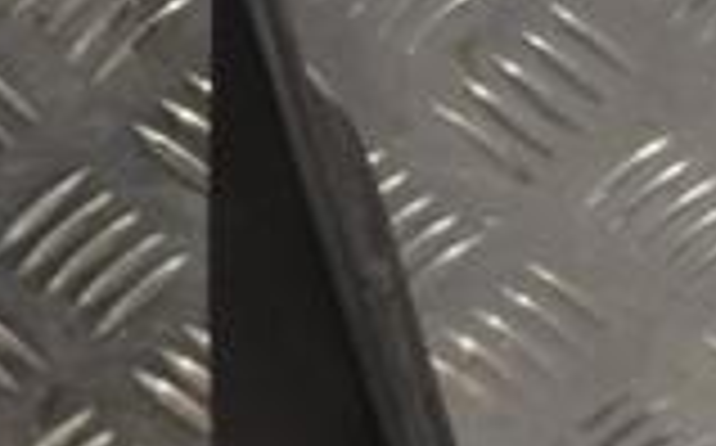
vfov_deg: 6.4
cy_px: 739
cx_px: -72
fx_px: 3936
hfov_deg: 10.3
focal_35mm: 202
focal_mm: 35
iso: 400
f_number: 5
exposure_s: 1/100
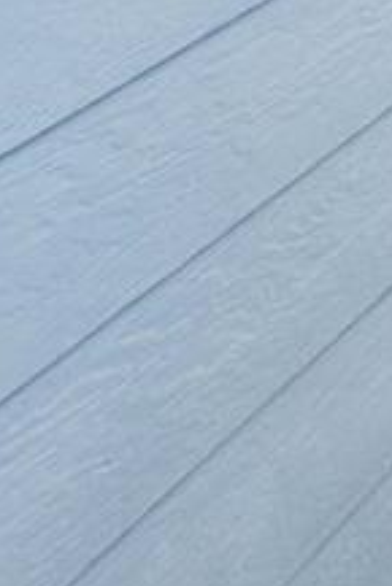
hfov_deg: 10.1
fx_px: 1843
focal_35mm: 113
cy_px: -694
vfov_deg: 14.2
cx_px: 1030
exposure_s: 1/5
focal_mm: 16
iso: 100
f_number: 8
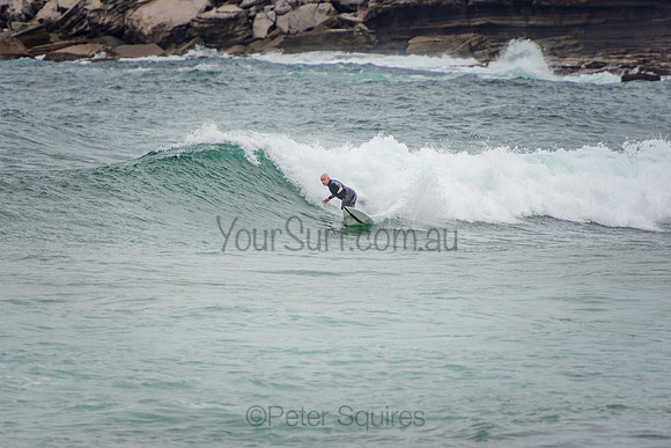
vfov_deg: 2.4
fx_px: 10906
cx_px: 336
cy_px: 224
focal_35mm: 585
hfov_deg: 3.5
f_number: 5.6
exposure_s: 1/1600
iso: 250
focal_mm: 390
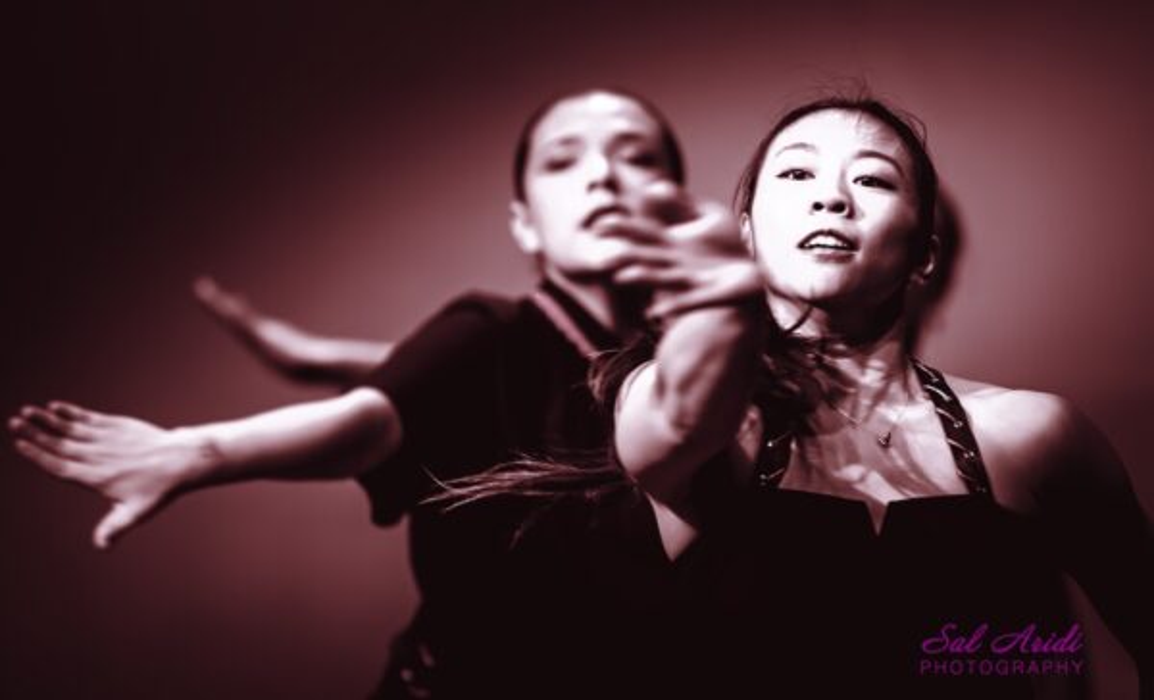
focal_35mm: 208
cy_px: 322
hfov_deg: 10.2
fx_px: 6493
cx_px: 644
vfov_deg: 6.2
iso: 1250
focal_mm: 135
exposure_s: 1/500
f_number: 1.8
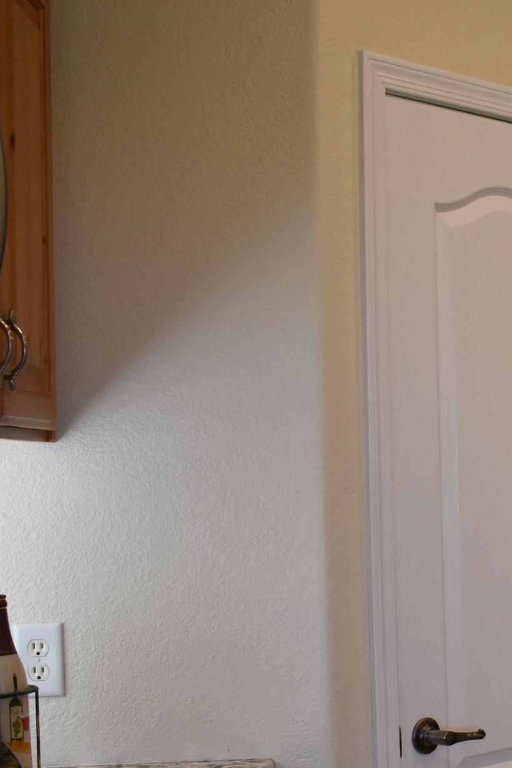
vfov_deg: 27.5
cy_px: 526
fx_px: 1557
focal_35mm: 73
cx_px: 796
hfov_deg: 16.7
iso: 800
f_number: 3.8
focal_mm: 20
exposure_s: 1/250
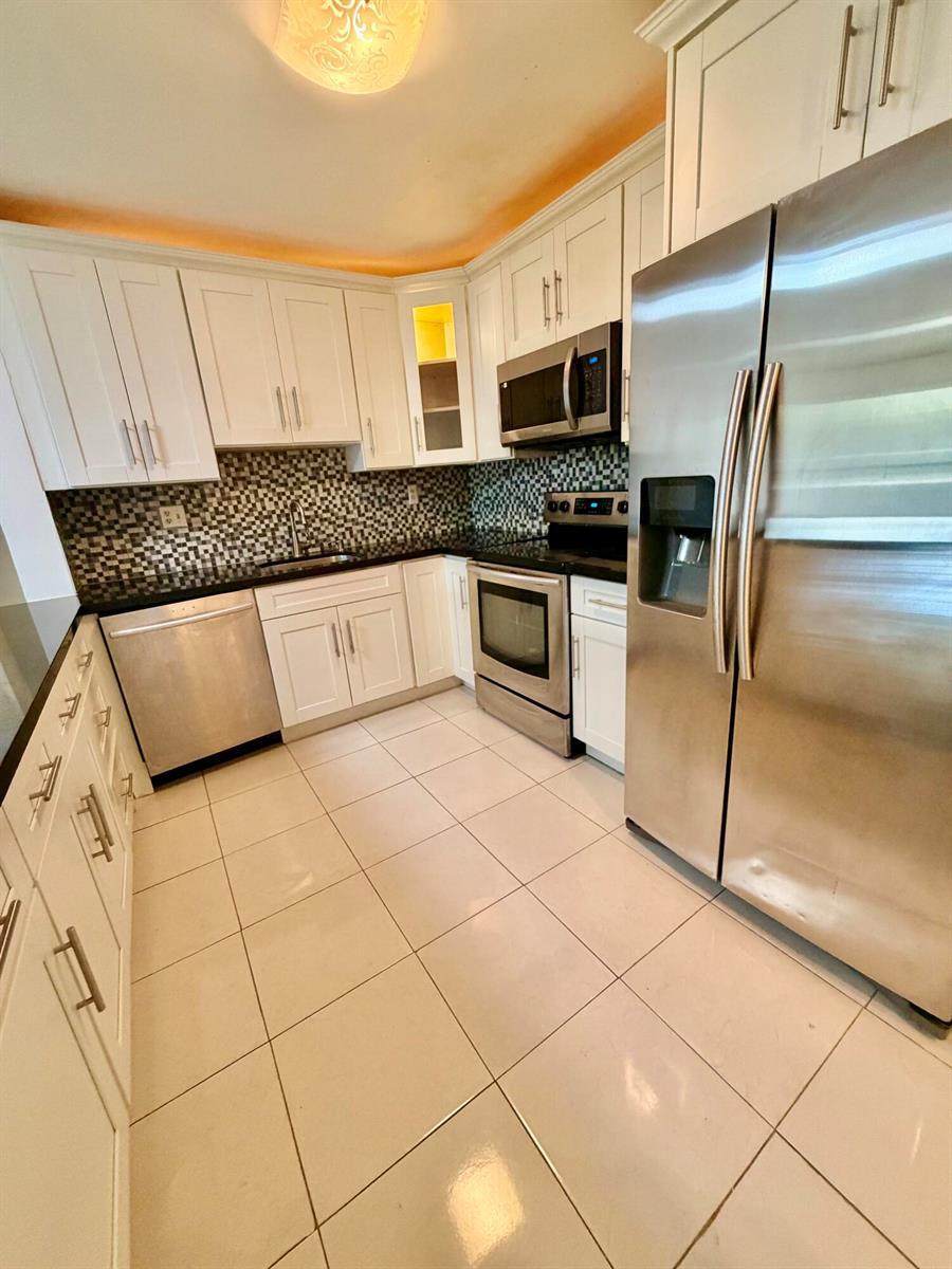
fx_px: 513
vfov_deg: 102.1
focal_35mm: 14
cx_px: 476
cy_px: 634
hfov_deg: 85.7
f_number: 2.2
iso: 400
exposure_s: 1/60
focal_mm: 2.22
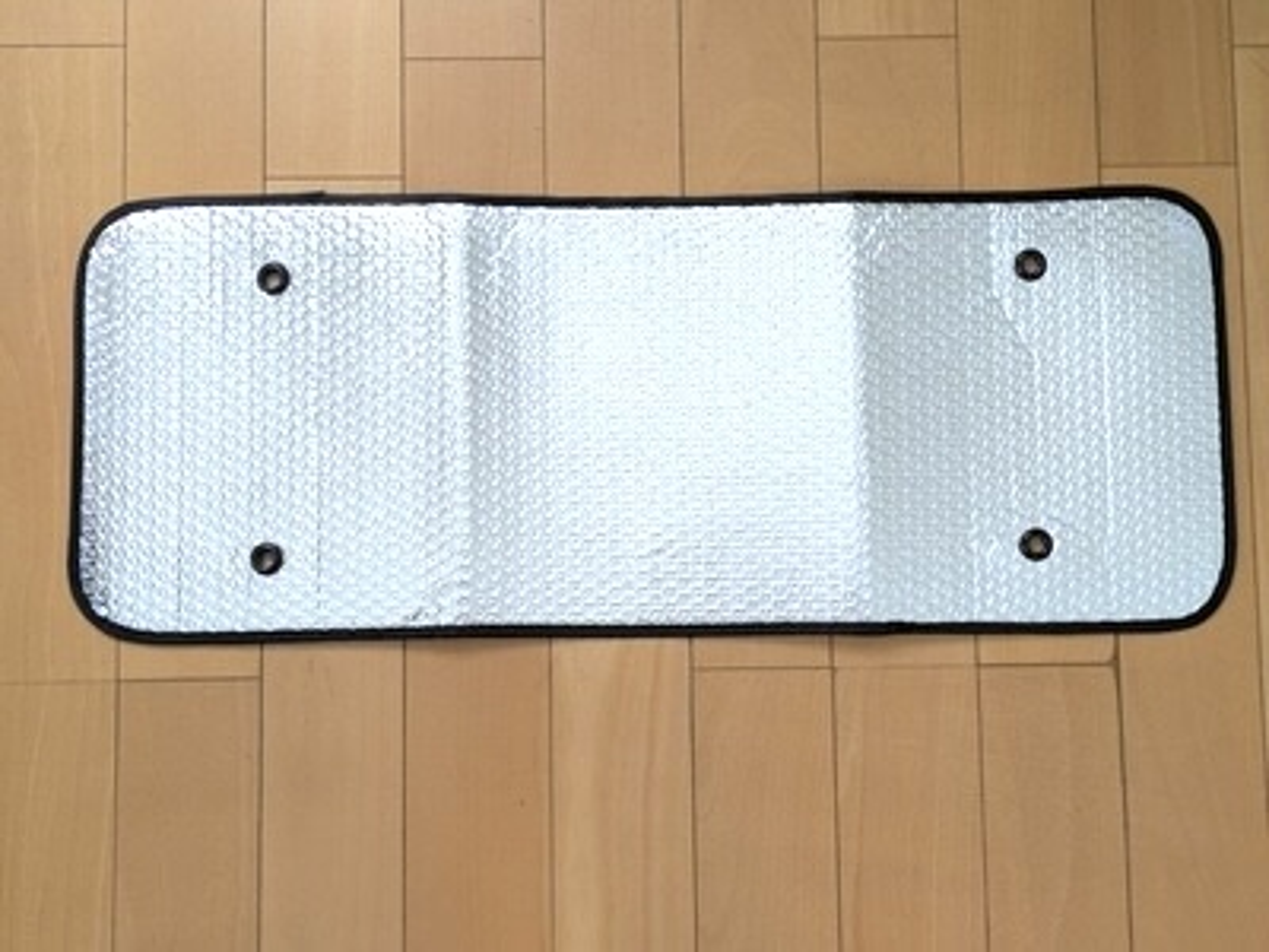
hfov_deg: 37.5
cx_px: 634
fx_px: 1870
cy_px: 476
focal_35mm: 51
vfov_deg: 28.6
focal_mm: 5.43
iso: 51
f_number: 1.89
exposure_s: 1/24
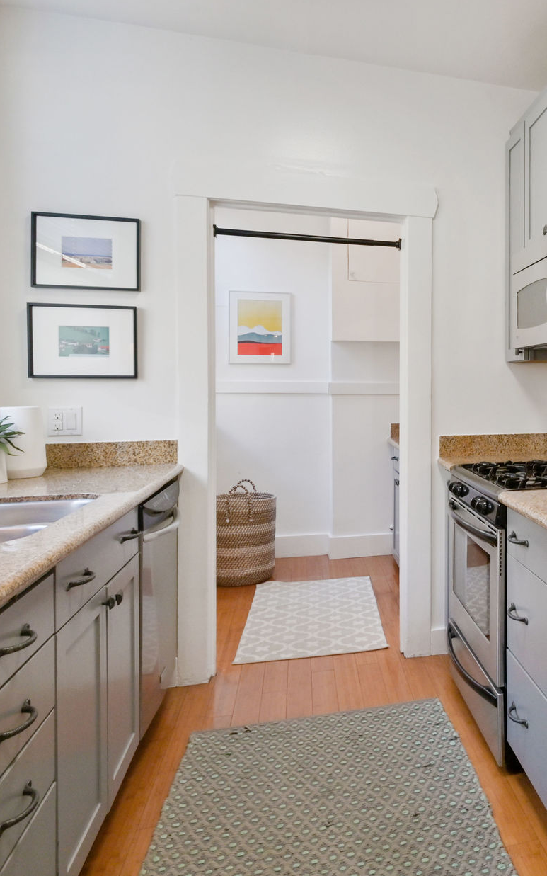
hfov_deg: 39.5
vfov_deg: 66.4
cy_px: 412
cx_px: 541
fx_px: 668
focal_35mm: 28
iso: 400
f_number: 8
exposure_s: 1/160
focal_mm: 17
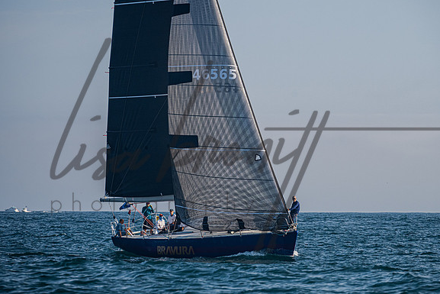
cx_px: 256
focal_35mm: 274
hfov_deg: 7.5
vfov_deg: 5.0
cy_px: 141
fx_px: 3350
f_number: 6.3
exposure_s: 1/640
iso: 400
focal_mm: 200
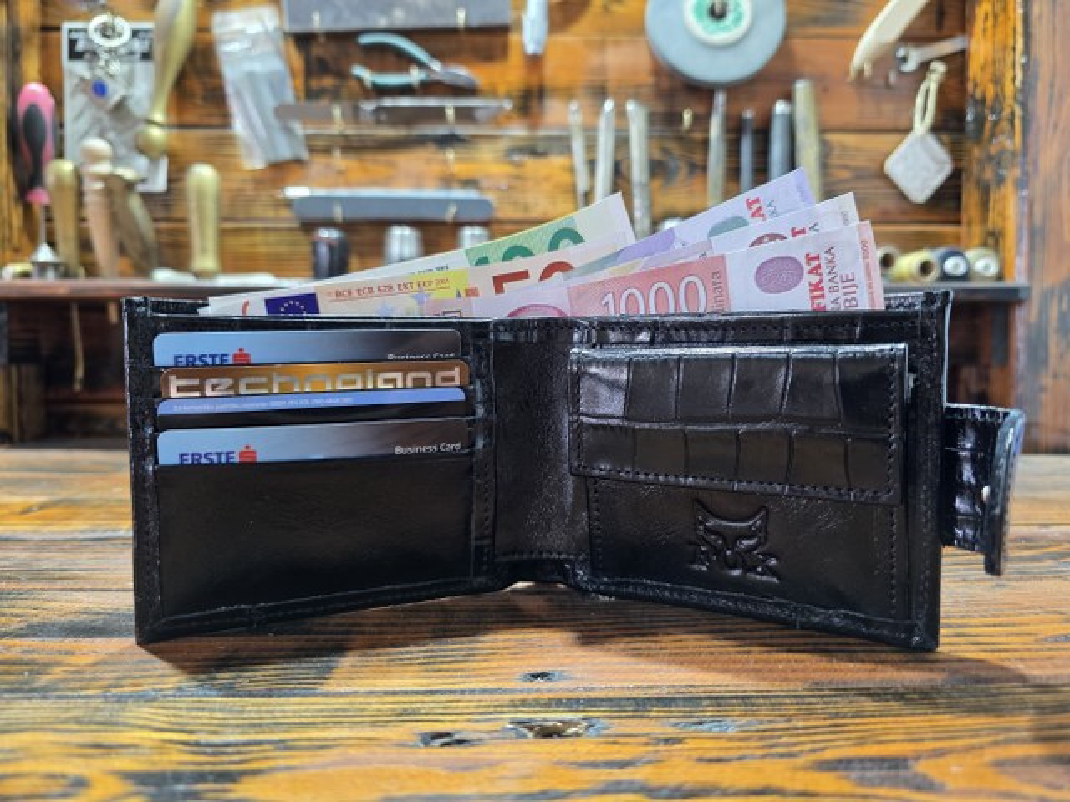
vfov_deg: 58.9
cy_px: 401
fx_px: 711
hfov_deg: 73.9
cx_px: 535
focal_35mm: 23
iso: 160
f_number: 1.7
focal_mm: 6.3
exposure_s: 1/100
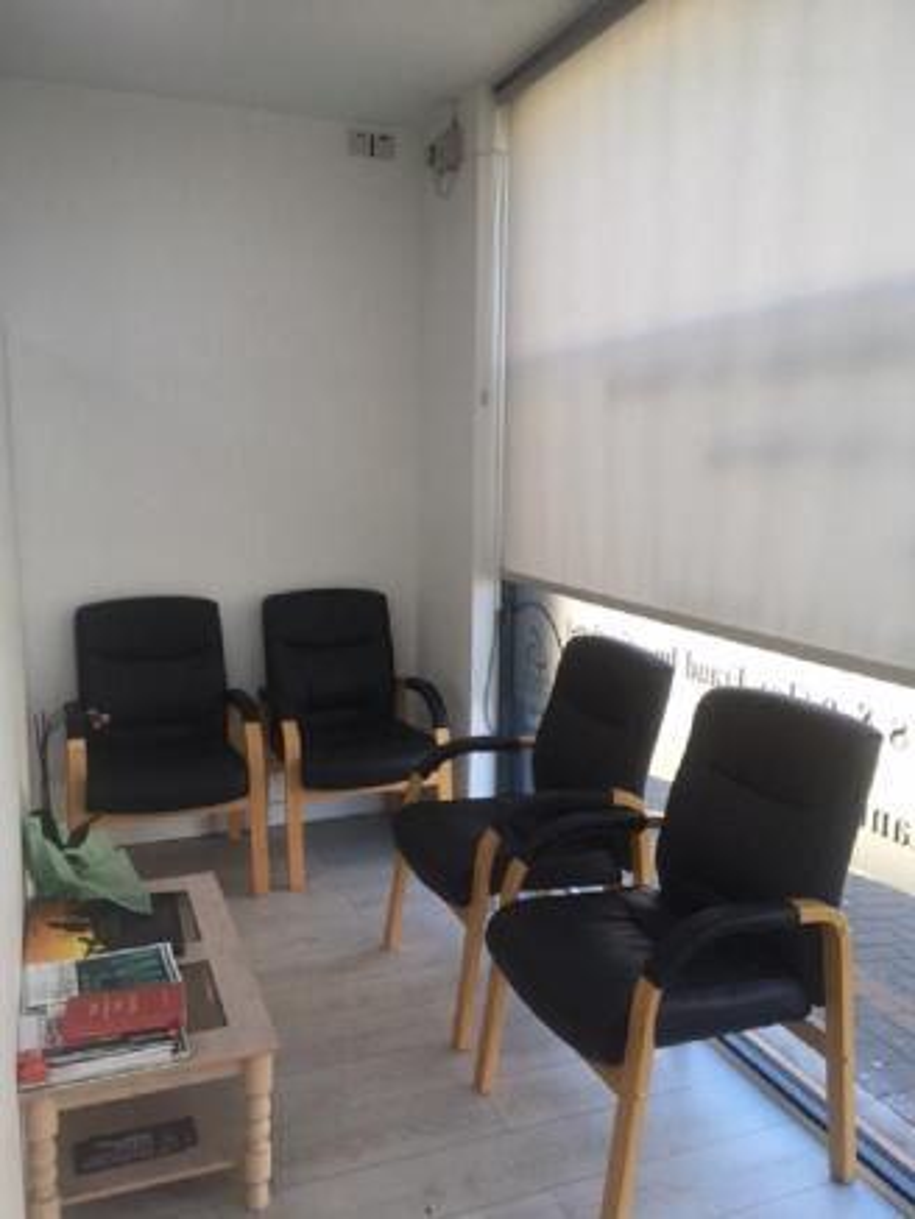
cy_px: 610
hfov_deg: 48.2
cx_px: 458
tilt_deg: -8.8
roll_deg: -0.5
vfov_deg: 61.6
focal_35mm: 29
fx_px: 1022
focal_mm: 4.15
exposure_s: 1/50
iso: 25
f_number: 2.2
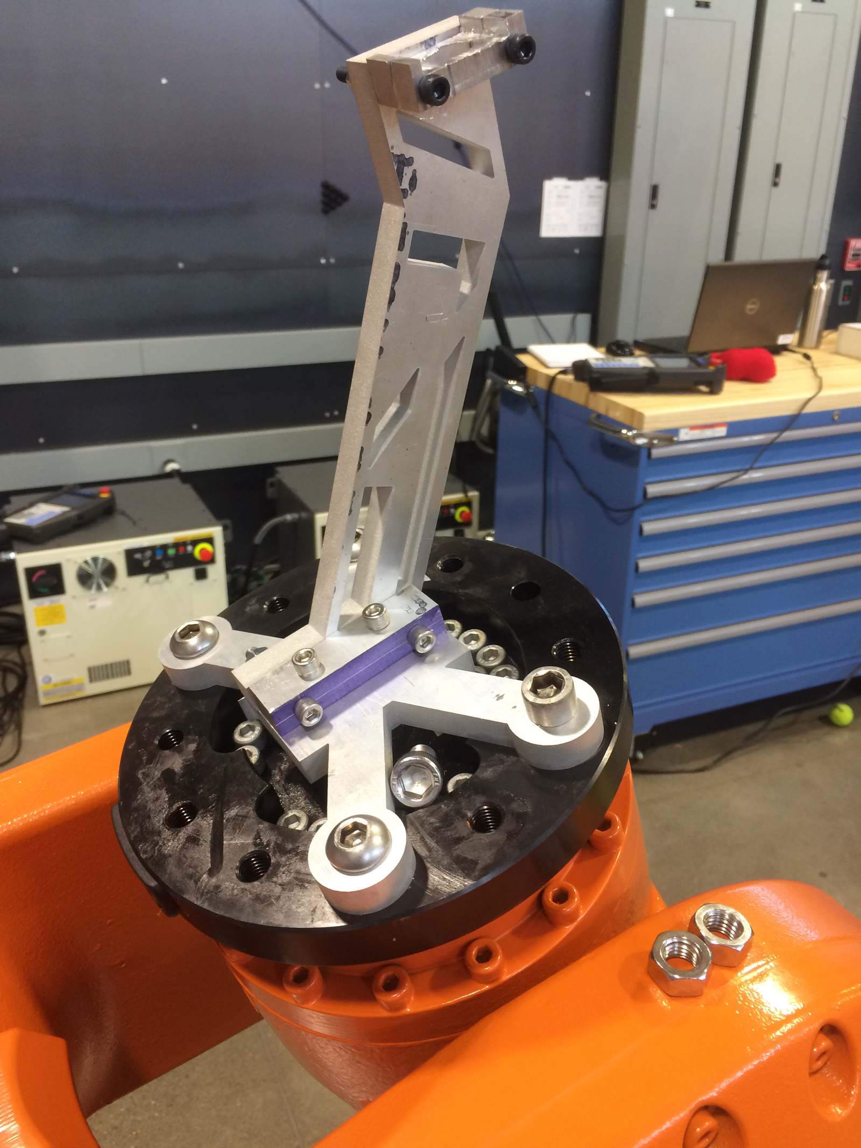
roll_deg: -0.1
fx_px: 962
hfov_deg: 48.2
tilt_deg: -25.3
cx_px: 430
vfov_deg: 61.7
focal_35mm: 29
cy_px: 574
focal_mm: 4.15
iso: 100
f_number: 2.2
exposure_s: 1/30
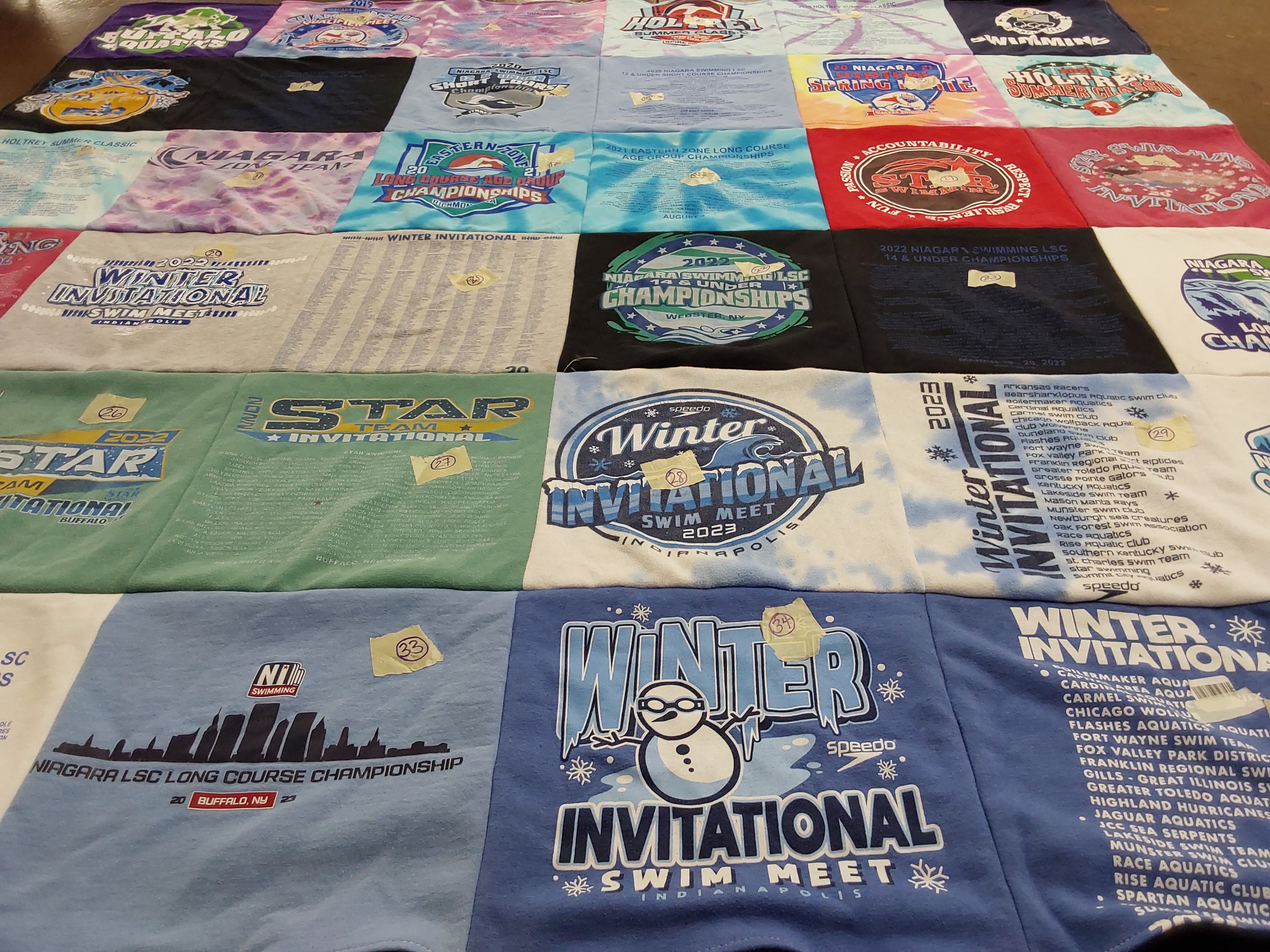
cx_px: 635
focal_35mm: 28
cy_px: 476
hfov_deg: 63.4
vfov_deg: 49.7
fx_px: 1027
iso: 64
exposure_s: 1/50
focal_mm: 2.91
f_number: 1.9
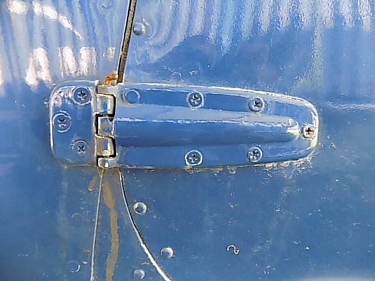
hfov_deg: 73.9
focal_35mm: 23
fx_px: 249
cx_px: 188
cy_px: 140
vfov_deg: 58.9
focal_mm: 4
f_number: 3.1
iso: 320
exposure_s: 1/30
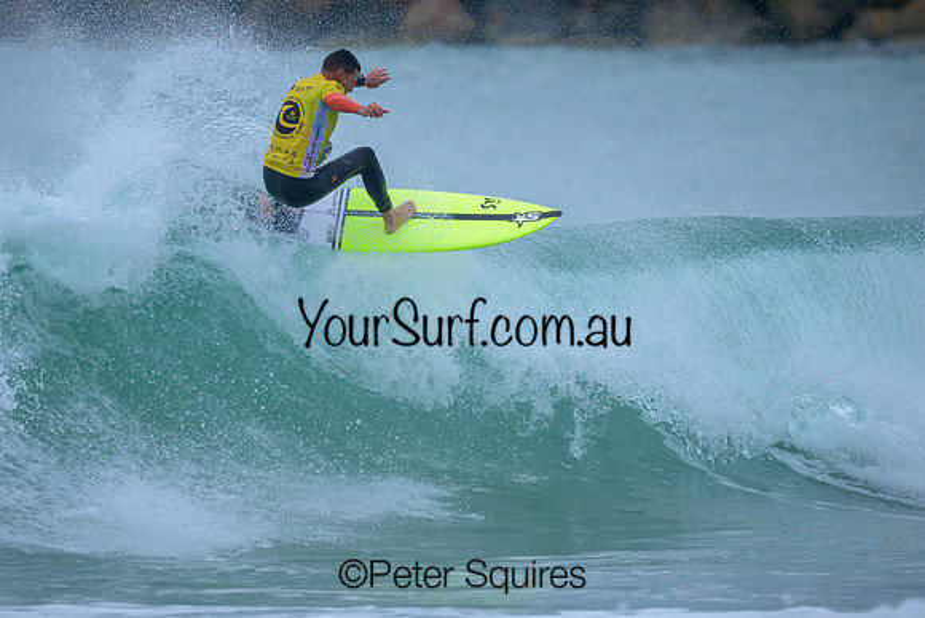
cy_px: 315
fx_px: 26197
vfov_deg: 1.3
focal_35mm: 1019
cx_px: 338
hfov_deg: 2.0
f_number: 6.3
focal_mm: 800
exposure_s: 1/2000
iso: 500
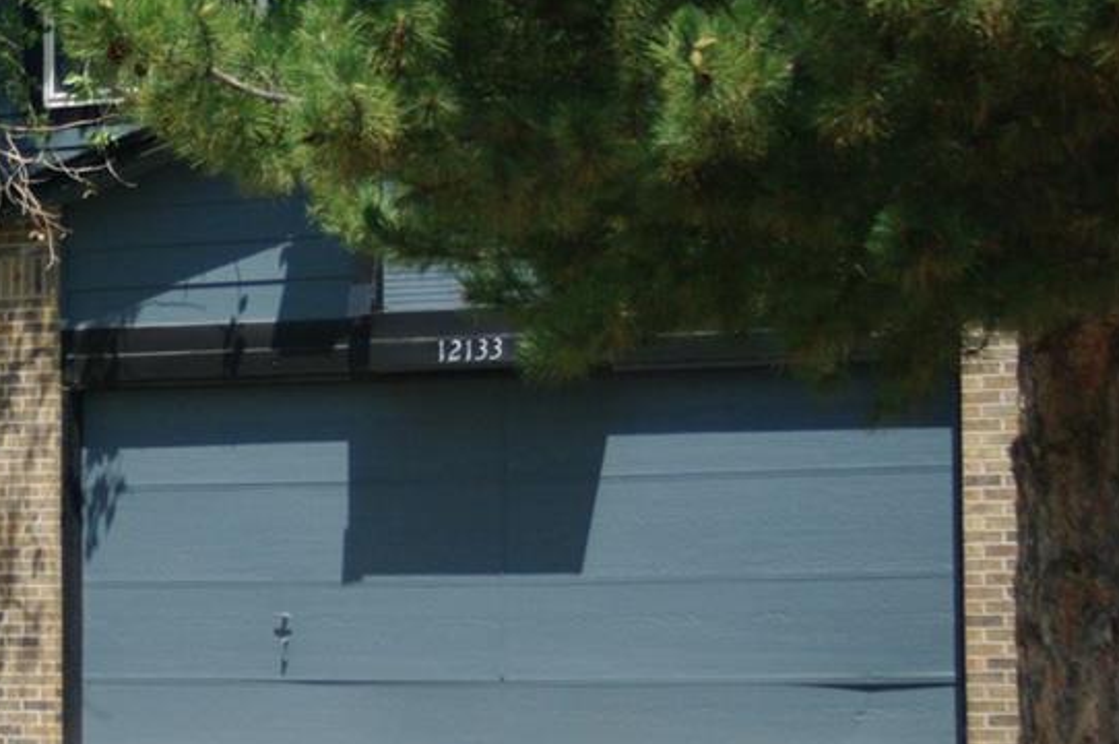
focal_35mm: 124
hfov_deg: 16.4
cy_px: 321
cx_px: 140
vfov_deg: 11.0
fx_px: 3850
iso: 400
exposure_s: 1/3000
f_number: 3.5
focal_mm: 28
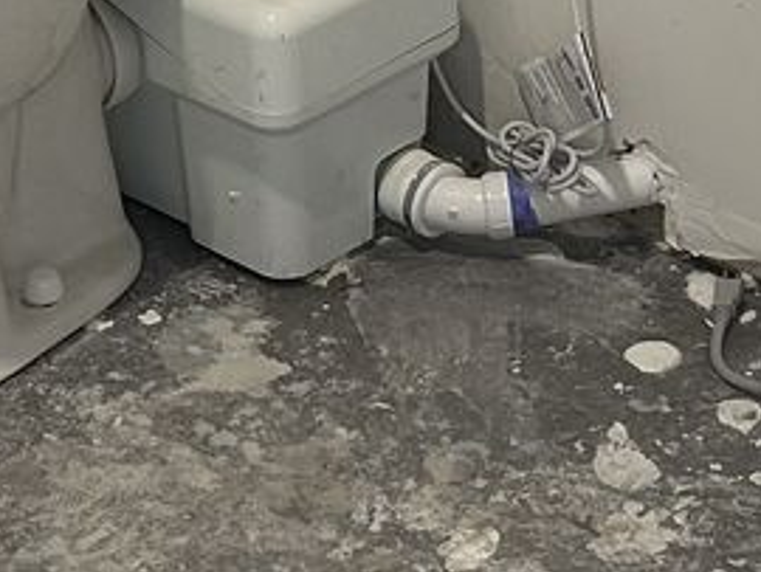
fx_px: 3389
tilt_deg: -24.8
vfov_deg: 9.5
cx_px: 327
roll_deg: +4.1
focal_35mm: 154
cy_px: -169
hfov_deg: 12.8
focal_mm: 5.7
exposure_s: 1/60
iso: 125
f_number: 1.5
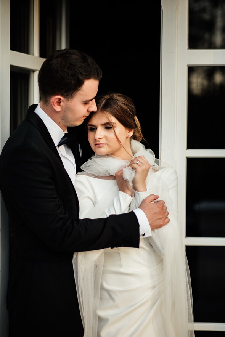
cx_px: 112
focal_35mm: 85
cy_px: 168
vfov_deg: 23.9
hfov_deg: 16.1
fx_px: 796
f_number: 1.8
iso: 250
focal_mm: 85
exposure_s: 1/1000
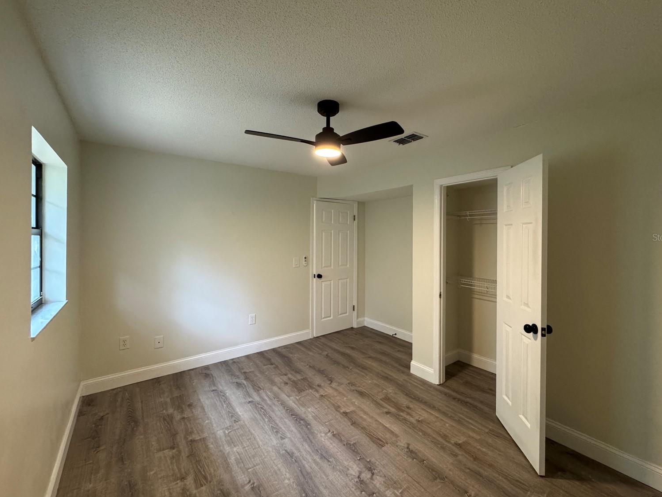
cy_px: 237
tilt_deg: -0.1
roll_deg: -0.3
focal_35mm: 15
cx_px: 340
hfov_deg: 98.1
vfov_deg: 81.7
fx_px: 287
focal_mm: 2.22
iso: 400
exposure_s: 1/60
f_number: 2.2
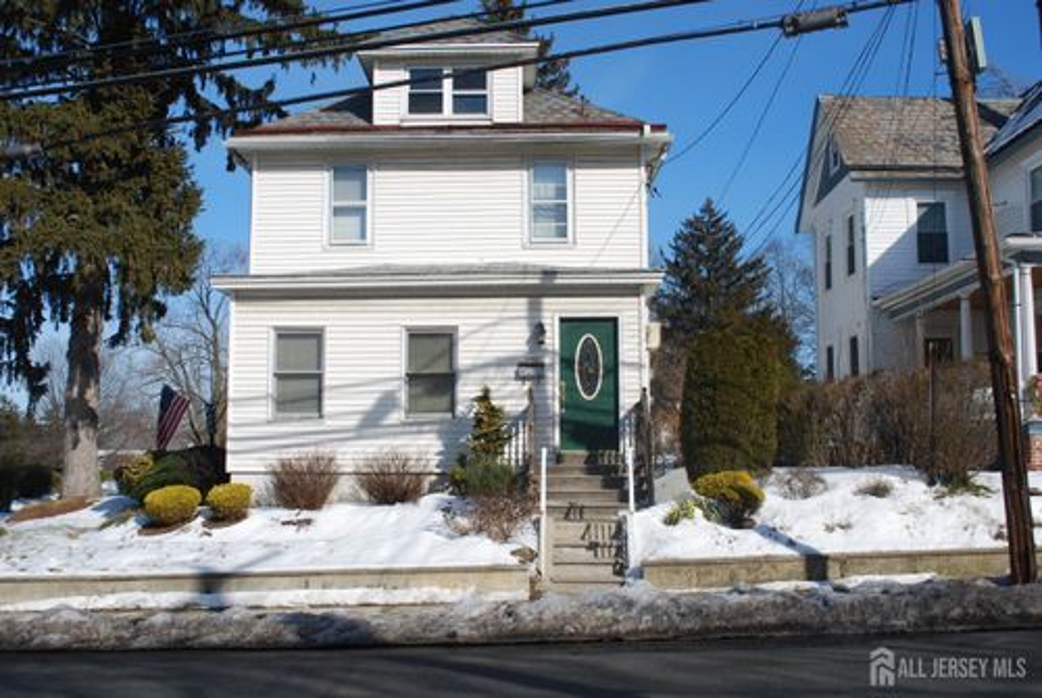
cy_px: 349
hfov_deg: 53.1
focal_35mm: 36
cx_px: 521
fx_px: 1044
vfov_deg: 37.0
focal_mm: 24
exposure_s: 1/320
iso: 100
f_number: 9
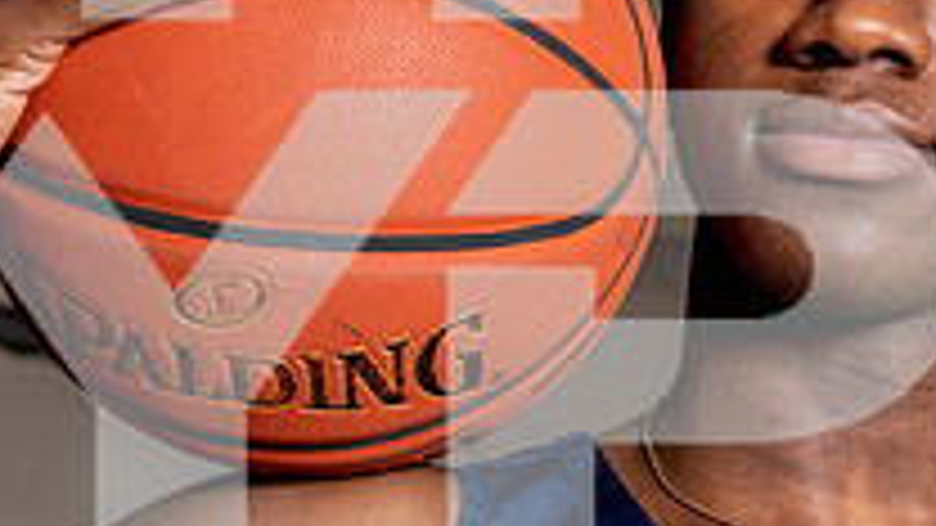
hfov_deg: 18.3
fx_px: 2904
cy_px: 330
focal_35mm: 117
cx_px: 360
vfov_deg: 10.4
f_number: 5.6
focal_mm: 40
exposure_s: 1/250
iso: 400
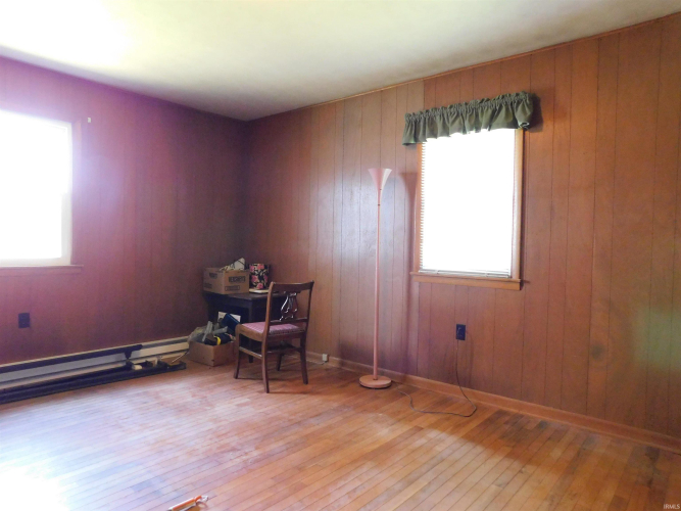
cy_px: 256
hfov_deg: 73.9
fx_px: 452
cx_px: 340
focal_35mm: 23
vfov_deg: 58.9
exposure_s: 1/8
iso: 720
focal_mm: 4
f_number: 3
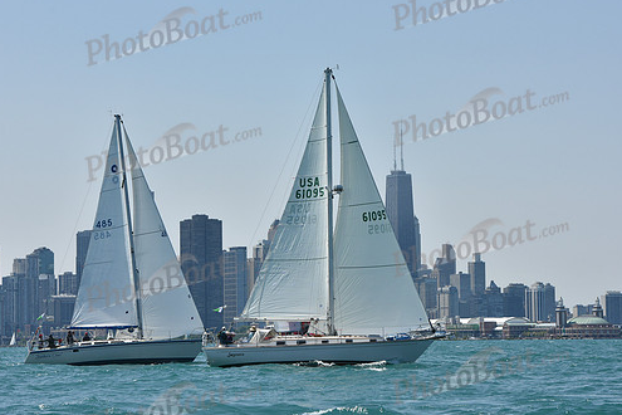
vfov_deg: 10.1
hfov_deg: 15.1
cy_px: 197
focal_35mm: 136
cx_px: 328
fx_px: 2350
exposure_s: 1/1250
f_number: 9
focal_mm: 116
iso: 250
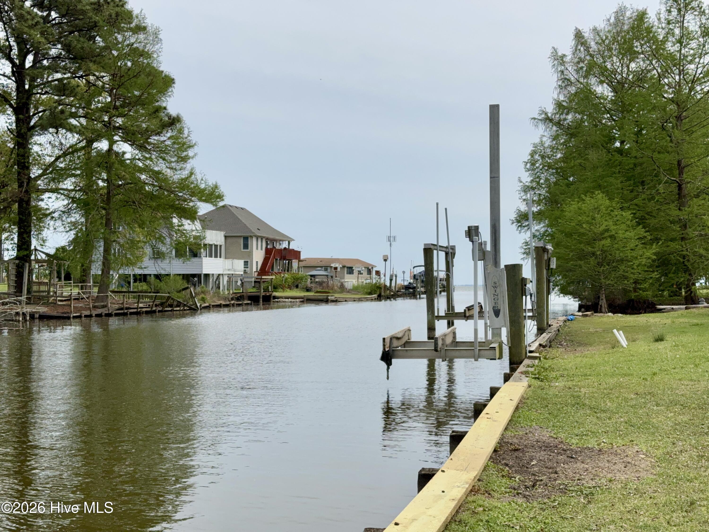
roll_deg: +0.4
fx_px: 983
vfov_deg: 30.3
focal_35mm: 48
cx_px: 354
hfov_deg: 39.7
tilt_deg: +0.8
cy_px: 266
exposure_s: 1/7937
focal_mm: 6.76
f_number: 1.78
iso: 64
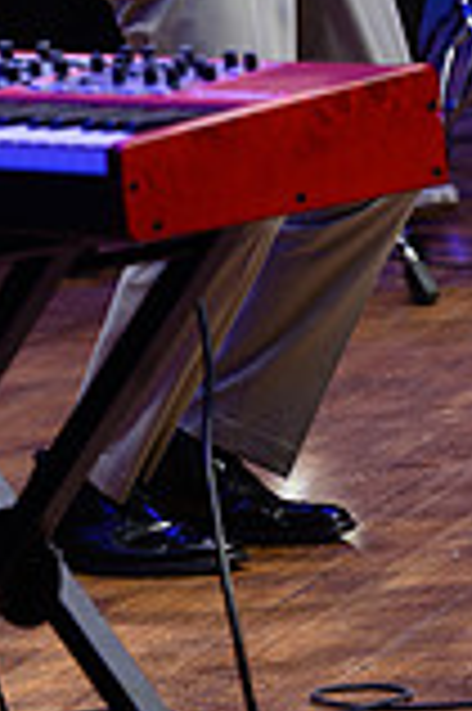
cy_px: -274
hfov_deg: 3.4
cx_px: 306
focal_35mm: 400
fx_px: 7883
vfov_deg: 5.1
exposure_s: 1/80
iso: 800
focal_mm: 140
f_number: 7.1
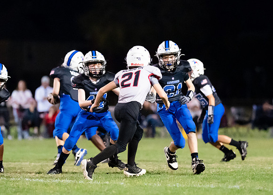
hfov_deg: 6.2
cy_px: 96
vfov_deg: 4.5
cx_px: 151
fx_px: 2501
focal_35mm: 323
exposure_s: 1/1000
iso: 5000
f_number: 1.8
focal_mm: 135
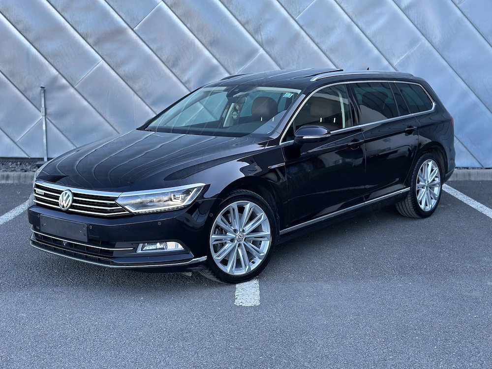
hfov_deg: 39.7
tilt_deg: -9.4
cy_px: 184
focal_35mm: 48
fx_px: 682
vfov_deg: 30.3
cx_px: 246
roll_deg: -1.4
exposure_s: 1/384
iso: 80
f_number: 1.78
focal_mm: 6.86
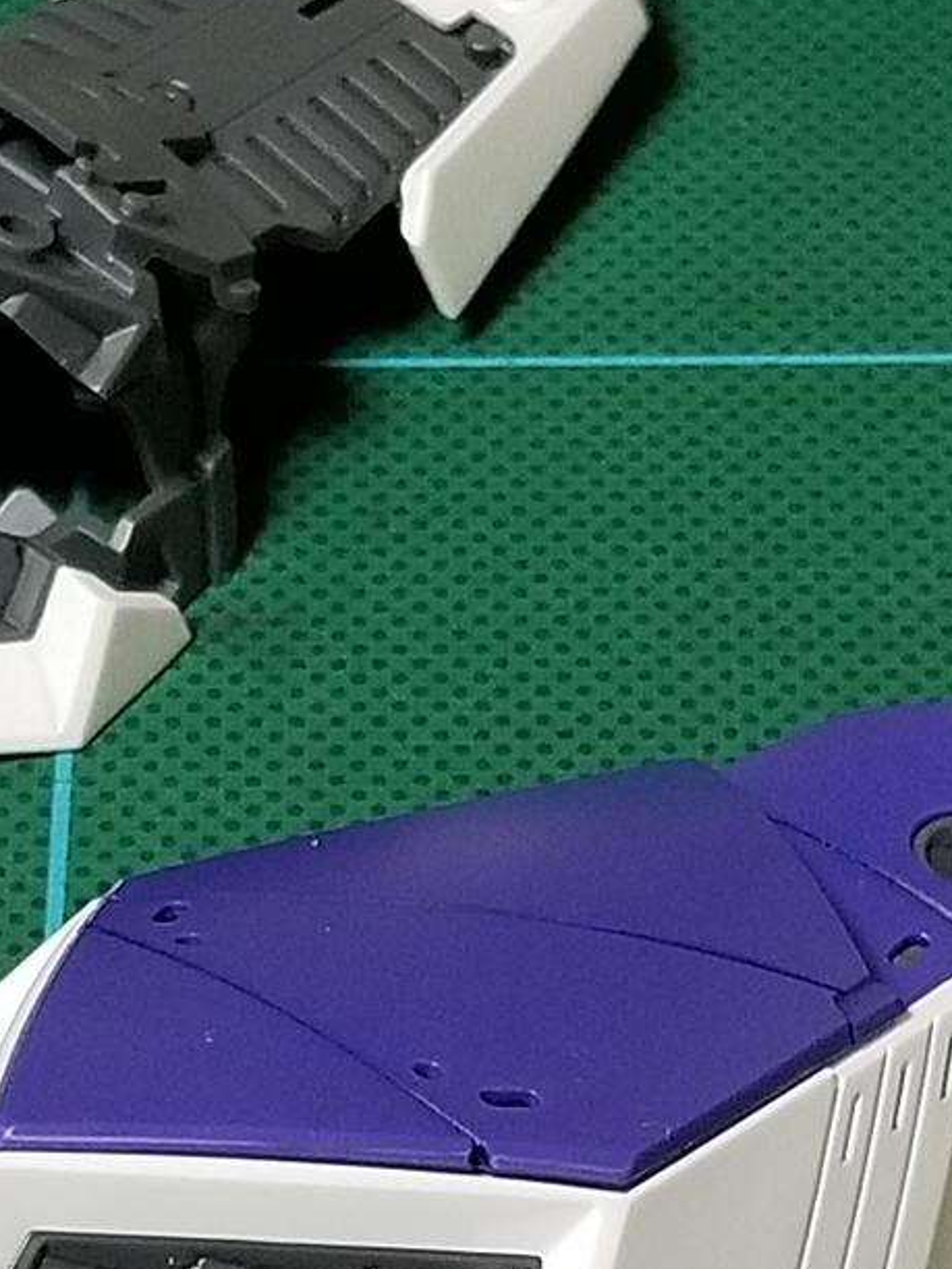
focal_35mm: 51
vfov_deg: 37.2
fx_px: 1870
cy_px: 819
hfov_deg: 28.2
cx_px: 251
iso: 250
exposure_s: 1/30
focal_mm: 4.25
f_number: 1.7
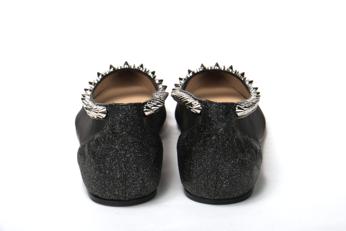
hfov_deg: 24.5
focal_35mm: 83
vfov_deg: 16.5
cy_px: 116
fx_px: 798
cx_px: 173
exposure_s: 1/125
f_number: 14
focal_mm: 55
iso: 200
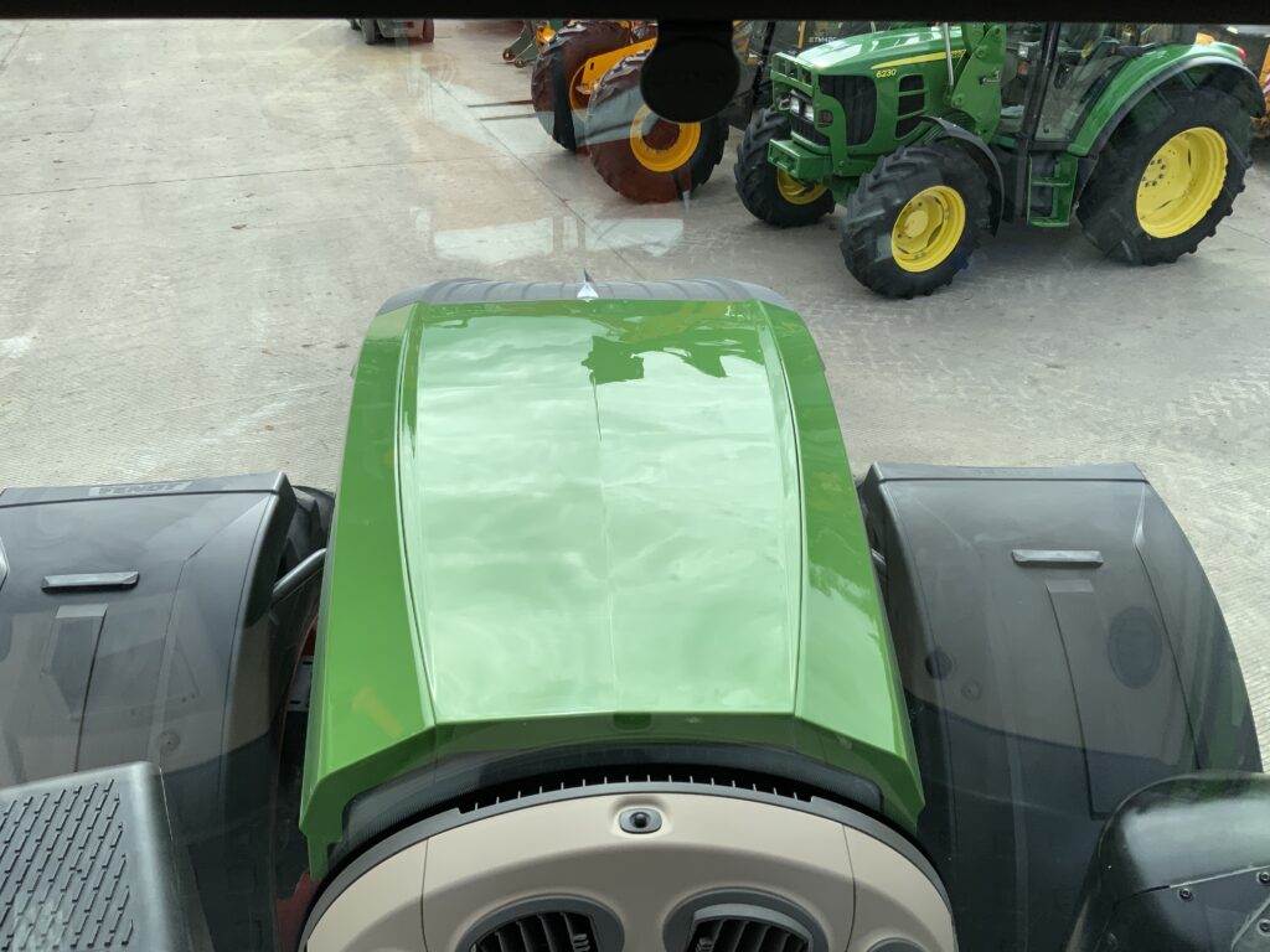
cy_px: 476
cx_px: 635
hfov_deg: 61.7
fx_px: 1064
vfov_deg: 48.2
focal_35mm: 29
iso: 16
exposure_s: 1/1098
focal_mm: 3
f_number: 1.8
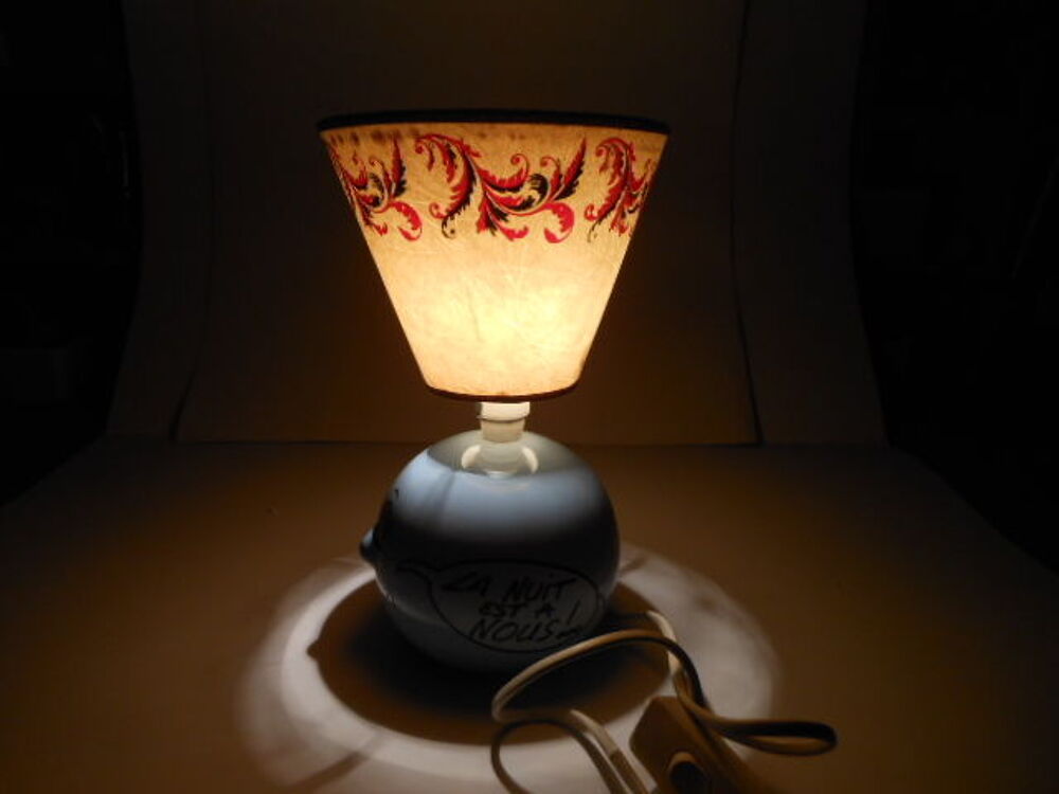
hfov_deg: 69.4
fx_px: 765
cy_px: 397
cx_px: 530
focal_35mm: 25
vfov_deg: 54.9
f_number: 3.2
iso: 160
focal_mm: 4.5
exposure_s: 1/30
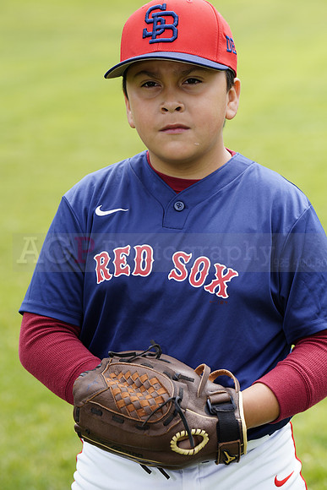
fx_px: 1906
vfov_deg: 14.7
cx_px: 164
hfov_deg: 9.8
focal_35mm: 140
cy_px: 245
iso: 100
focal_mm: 140
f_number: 5.6
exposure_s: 1/250
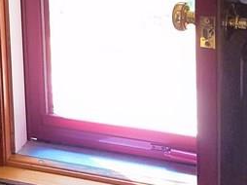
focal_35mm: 105
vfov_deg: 13.3
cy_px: -96
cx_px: -10
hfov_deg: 18.2
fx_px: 749
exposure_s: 1/60
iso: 160
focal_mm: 4.2
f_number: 1.7
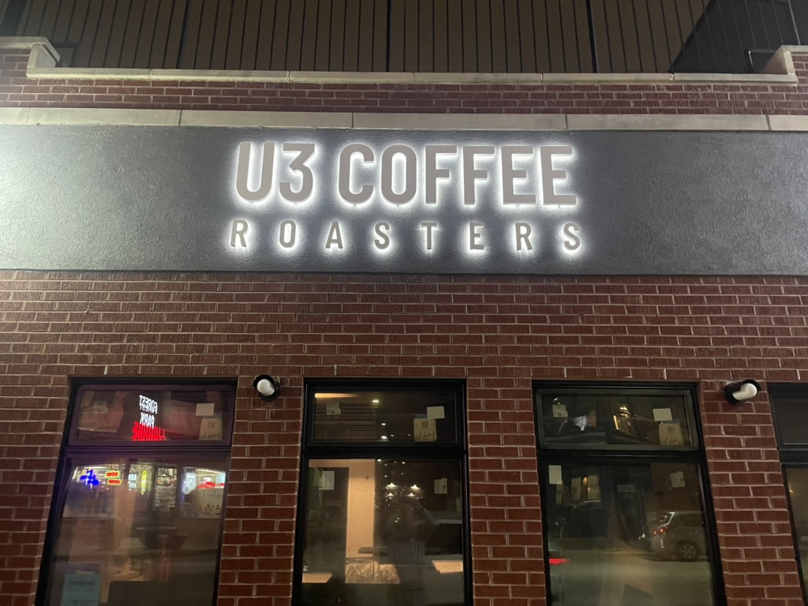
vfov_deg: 53.1
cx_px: 404
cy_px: 303
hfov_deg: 67.3
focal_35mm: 26
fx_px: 607
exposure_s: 1/30
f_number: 1.6
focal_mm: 4.2
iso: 640
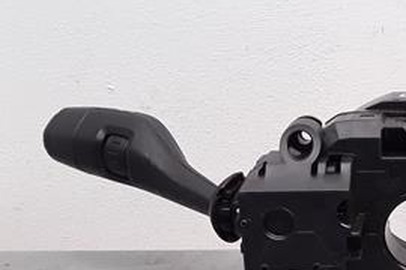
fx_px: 778
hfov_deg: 27.1
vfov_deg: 19.6
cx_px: 433
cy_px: 201
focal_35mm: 69
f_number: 1.9
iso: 100
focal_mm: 2.91
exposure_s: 1/100
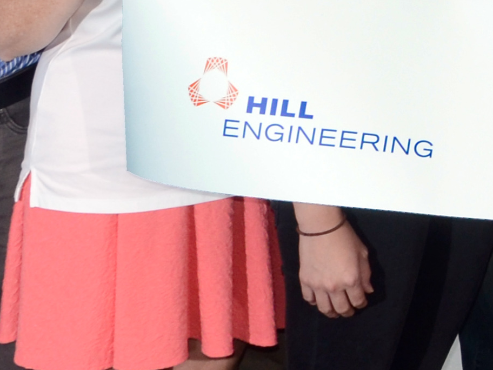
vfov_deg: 10.3
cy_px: -174
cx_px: 920
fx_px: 1994
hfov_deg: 12.7
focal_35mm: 140
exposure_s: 1/50
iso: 400
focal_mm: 18
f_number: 11
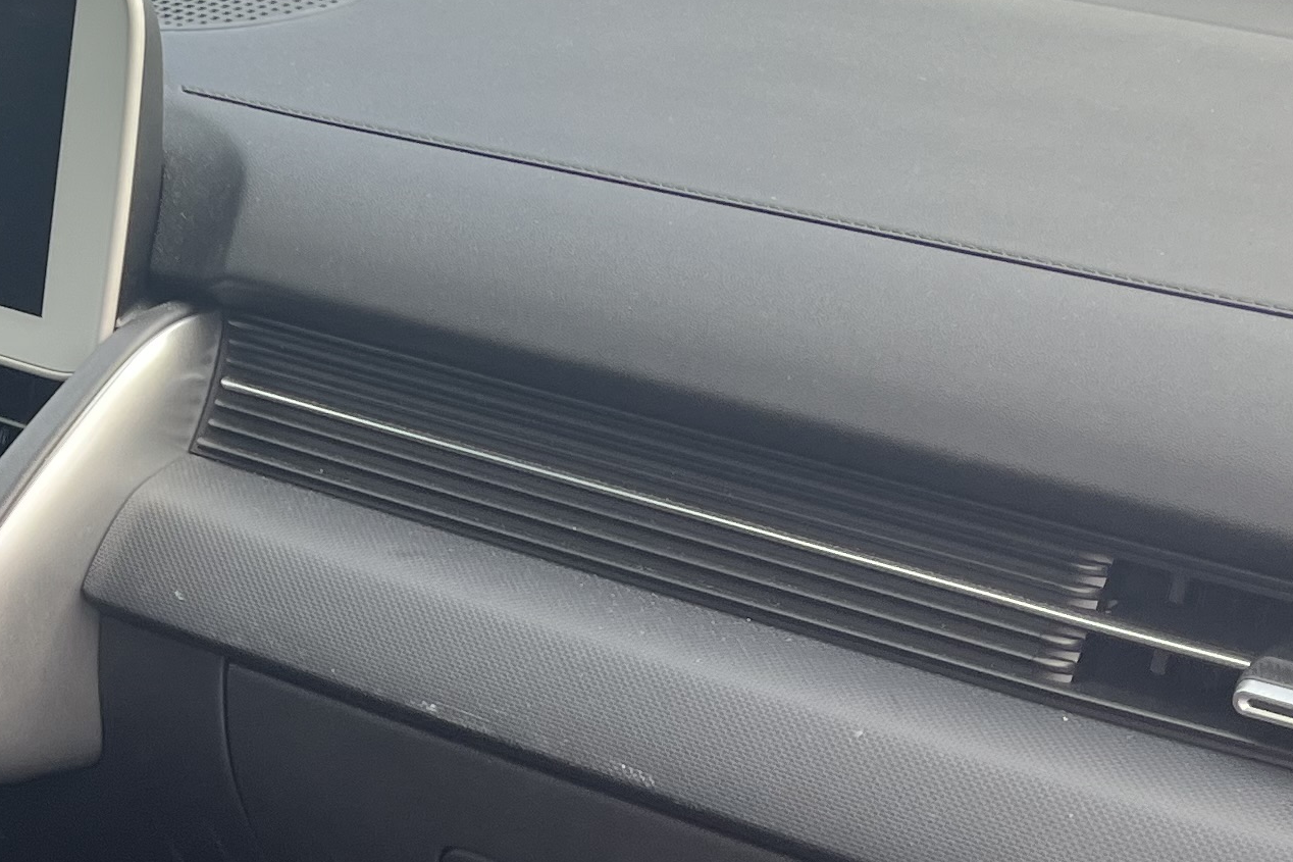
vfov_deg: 15.7
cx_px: -96
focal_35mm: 86
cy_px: 762
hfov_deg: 22.4
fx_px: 3088
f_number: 1.6
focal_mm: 5.1
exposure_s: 1/124
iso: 40
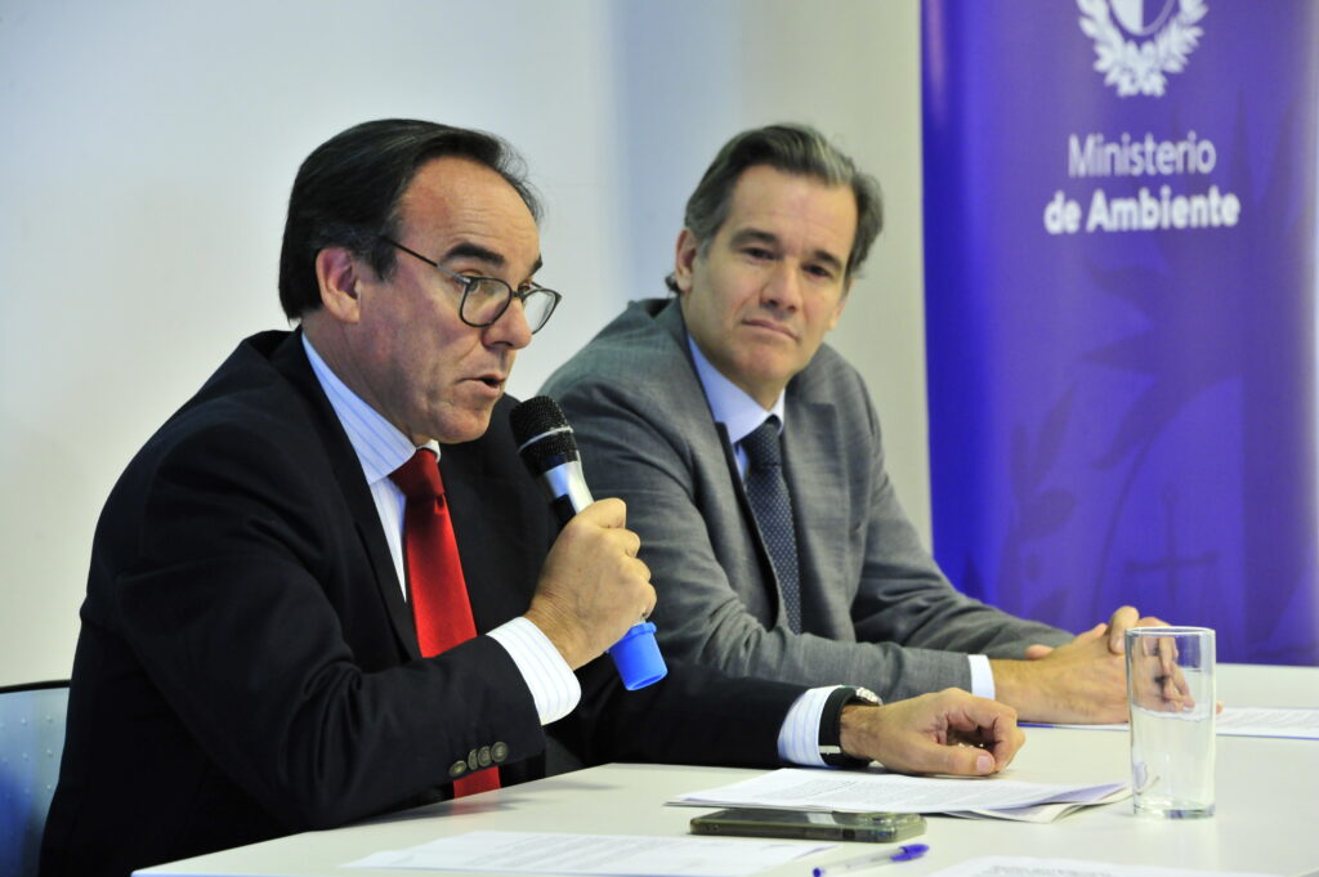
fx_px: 4466
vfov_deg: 11.2
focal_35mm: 122
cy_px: 438
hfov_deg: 16.8
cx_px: 660
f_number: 6.3
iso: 4000
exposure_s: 1/80
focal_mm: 122
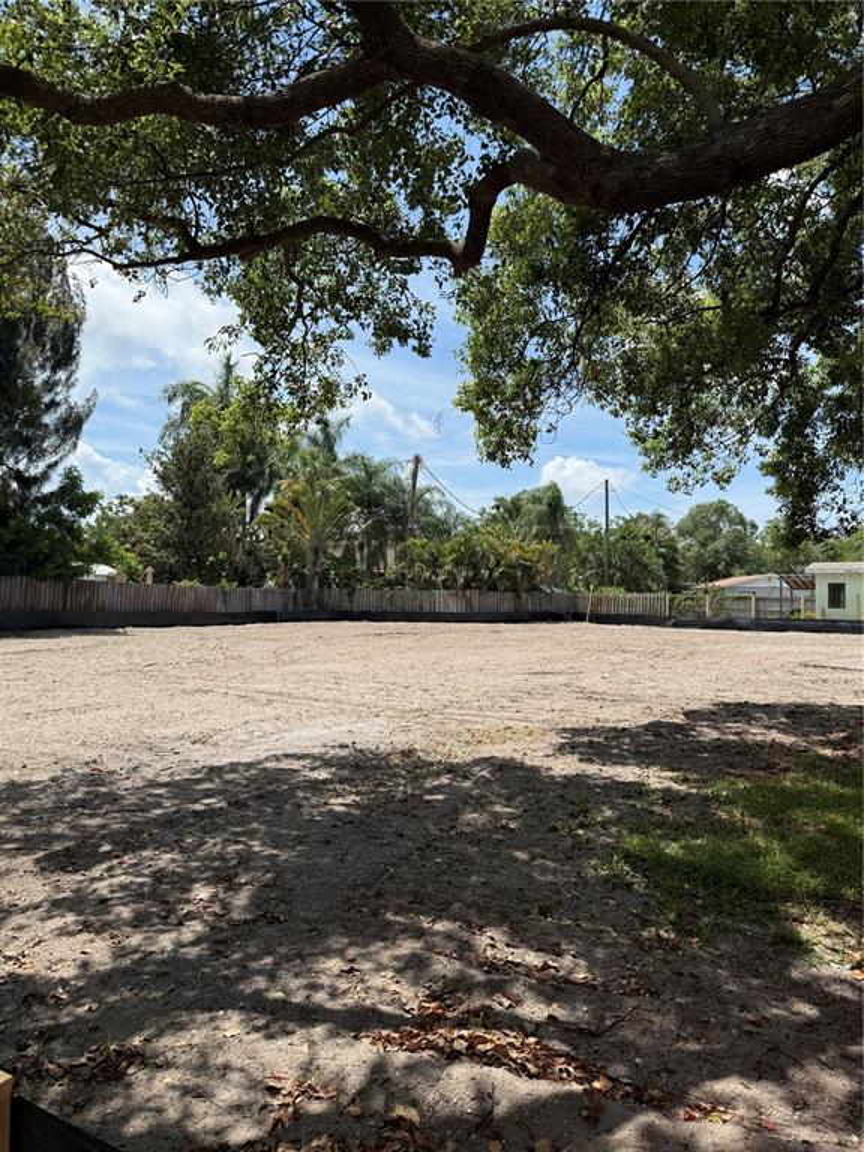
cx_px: 432
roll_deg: +0.4
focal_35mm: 24
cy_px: 576
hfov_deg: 56.8
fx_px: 799
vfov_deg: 71.6
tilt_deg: +2.7
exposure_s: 1/3953
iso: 80
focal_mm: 6.76
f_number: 1.78
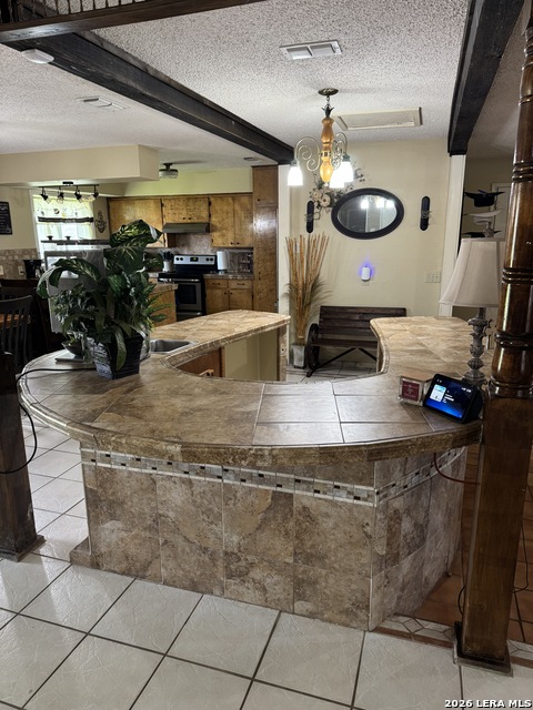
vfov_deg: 71.6
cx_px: 266
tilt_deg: -14.0
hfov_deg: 56.8
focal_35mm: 24
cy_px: 355
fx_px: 493
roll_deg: +1.2
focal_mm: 6.76
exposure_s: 1/60
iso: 320
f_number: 1.78
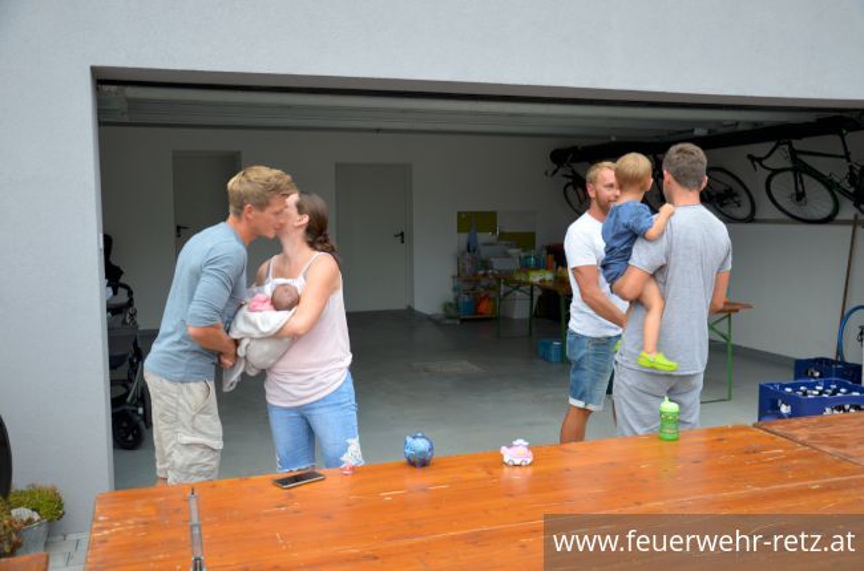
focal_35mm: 33
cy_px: 286
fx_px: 790
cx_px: 432
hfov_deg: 57.3
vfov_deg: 39.8
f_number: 4.5
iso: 400
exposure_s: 1/80
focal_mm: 22
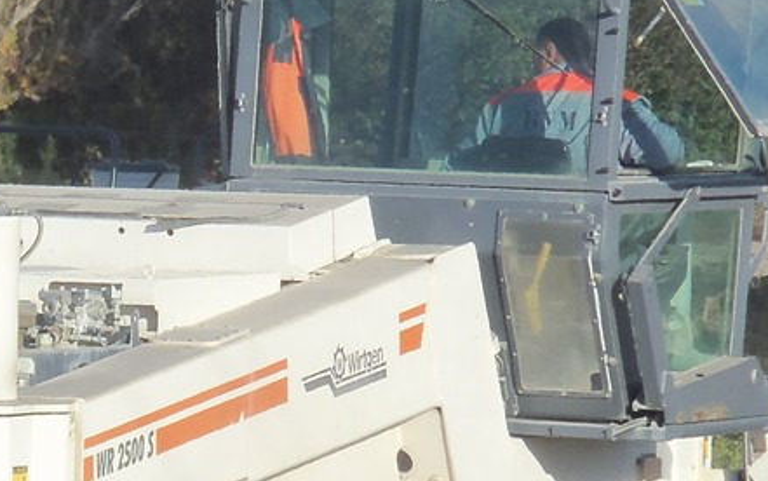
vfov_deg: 2.0
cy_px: 499
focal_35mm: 658
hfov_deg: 3.2
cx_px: 26
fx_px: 13778
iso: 80
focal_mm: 39.4
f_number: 5.7
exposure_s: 1/400
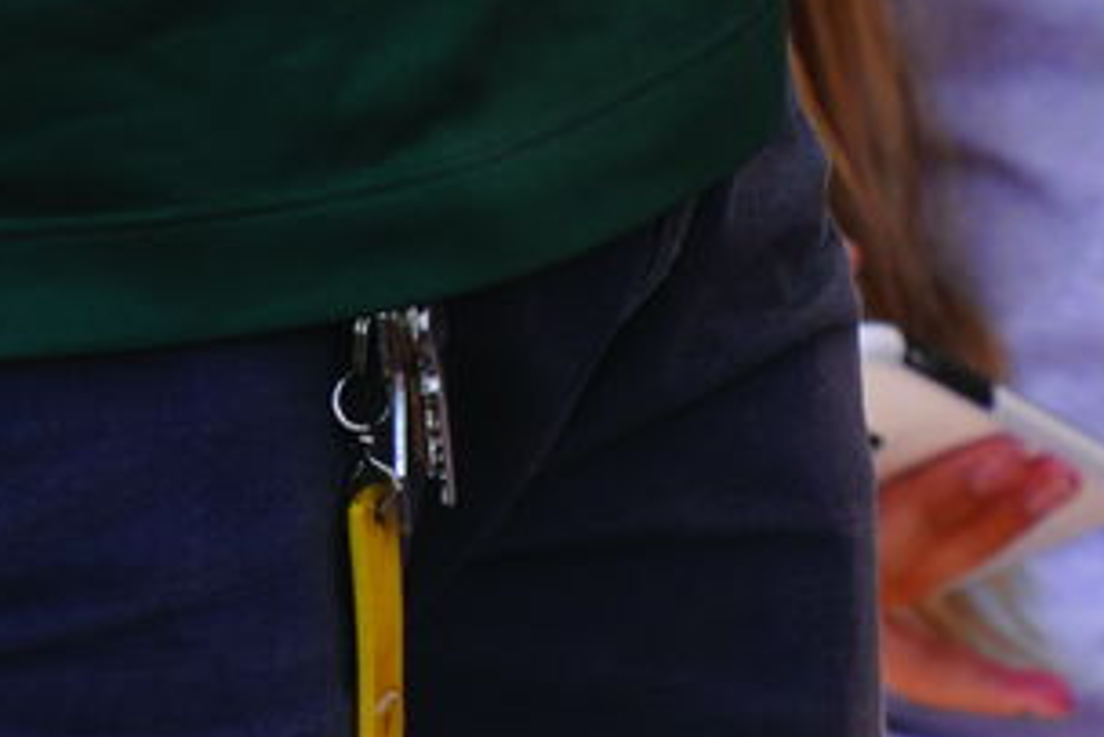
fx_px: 19359
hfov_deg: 3.3
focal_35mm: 631
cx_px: 1749
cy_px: -1022
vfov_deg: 2.2
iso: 160
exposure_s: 1/125
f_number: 5.6
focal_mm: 96
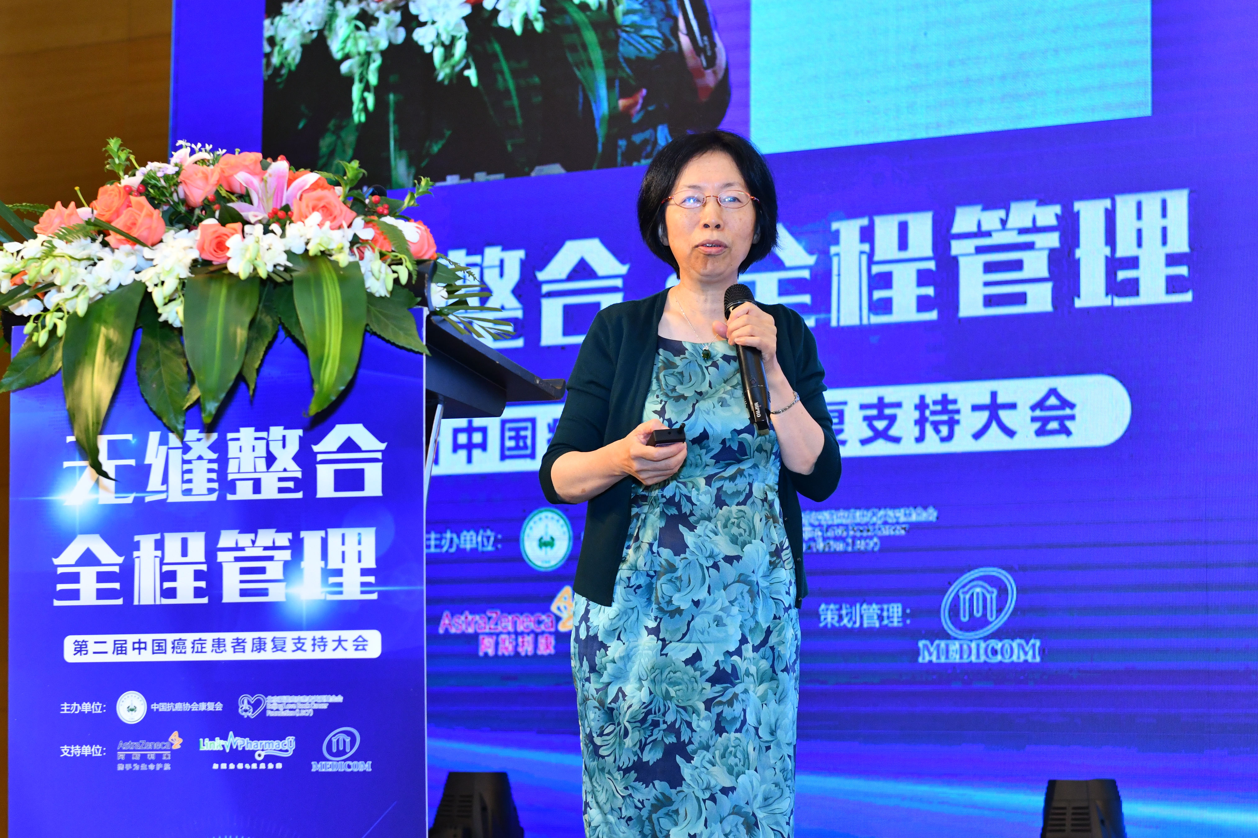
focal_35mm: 84
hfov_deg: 24.2
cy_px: 419
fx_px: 2934
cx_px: 629
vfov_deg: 16.3
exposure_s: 1/160
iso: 1250
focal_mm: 56
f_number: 4.5
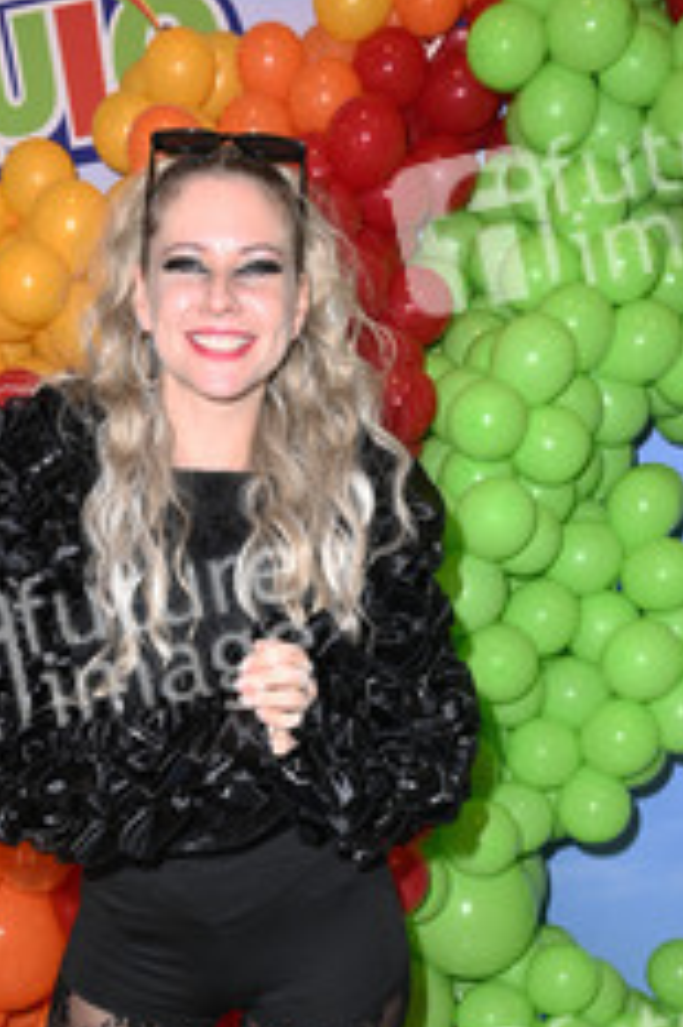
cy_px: 873
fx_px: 1567
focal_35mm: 55
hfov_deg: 24.4
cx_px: 216
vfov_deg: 34.7
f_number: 6.3
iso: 1250
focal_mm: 32
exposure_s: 1/250
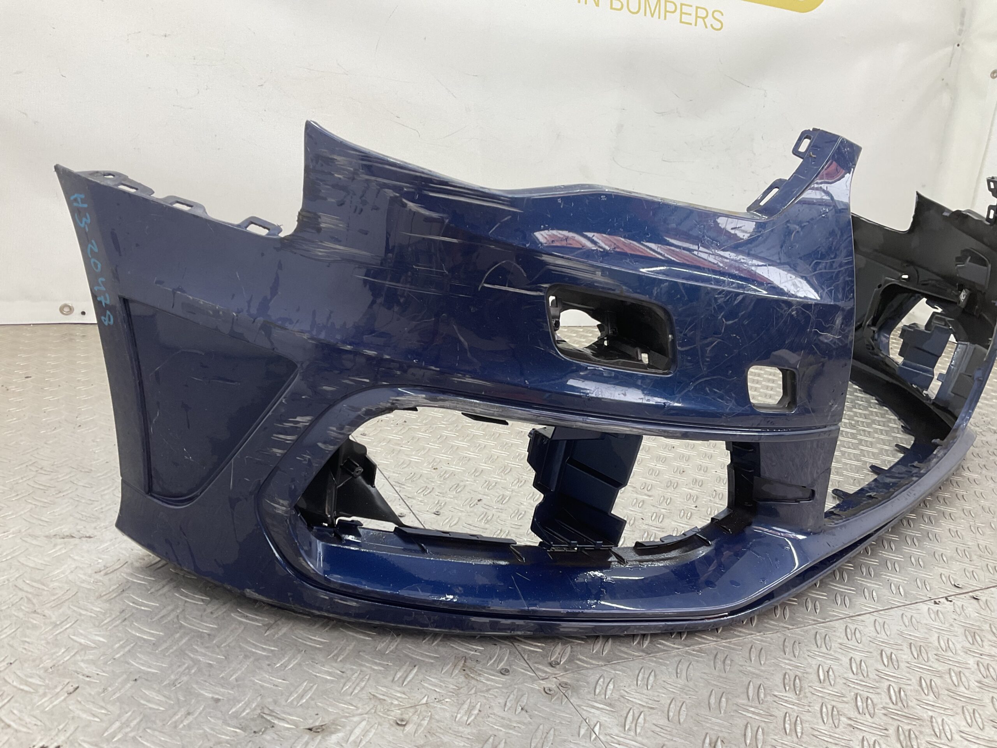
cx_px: 498
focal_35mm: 29
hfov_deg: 61.7
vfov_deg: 48.2
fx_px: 835
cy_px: 374
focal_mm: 3
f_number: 1.8
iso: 40
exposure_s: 1/120
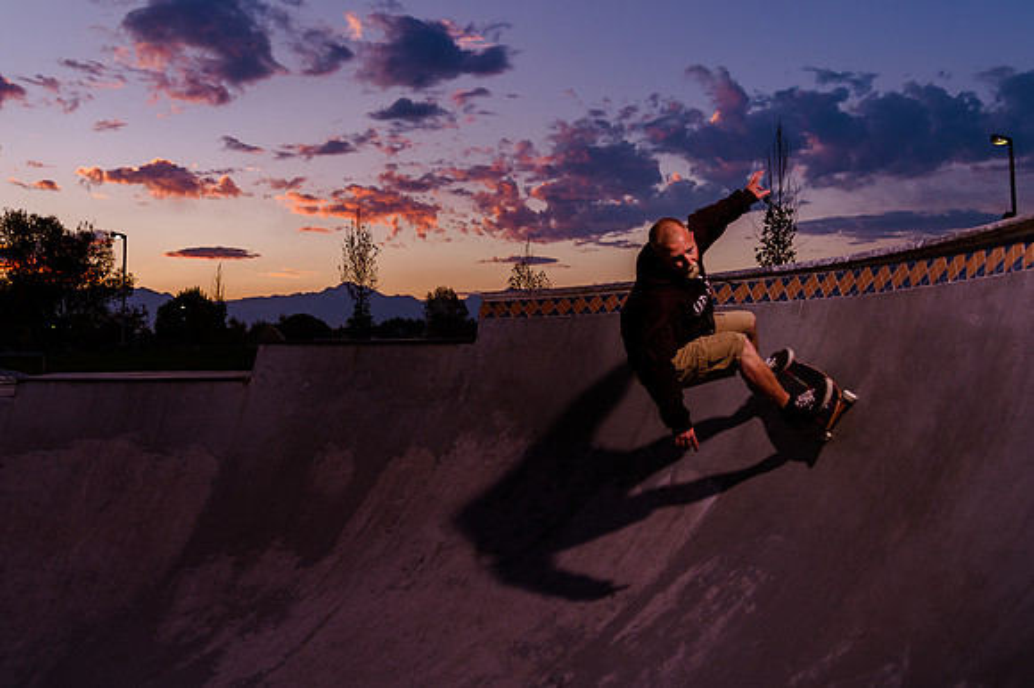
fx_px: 944
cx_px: 499
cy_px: 273
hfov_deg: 57.4
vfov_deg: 39.9
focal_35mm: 33
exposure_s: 1/250
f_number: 4
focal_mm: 27
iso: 500
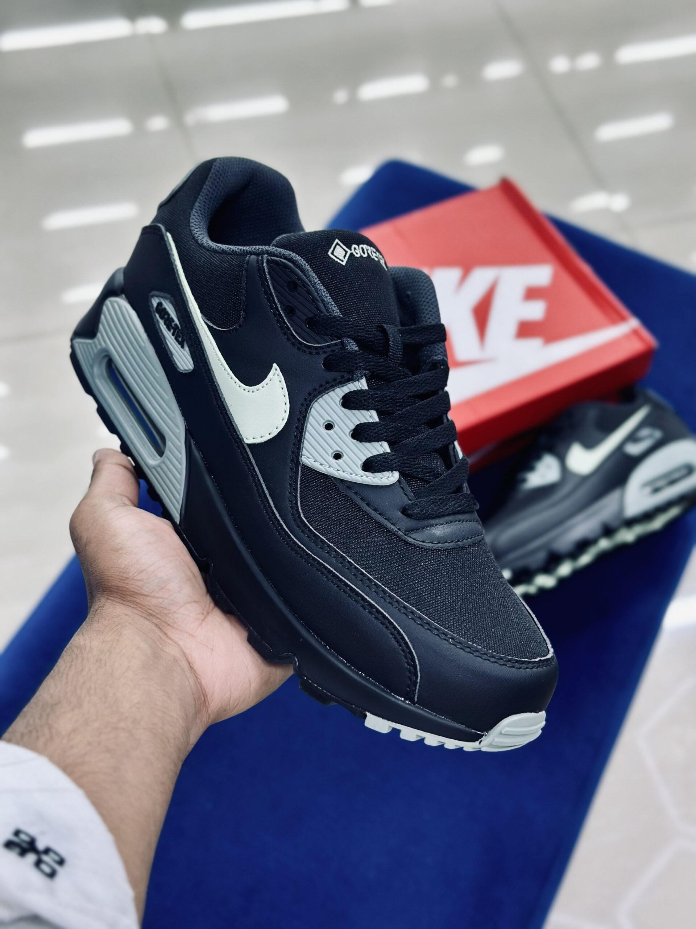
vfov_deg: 39.7
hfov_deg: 30.3
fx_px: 1287
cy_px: 464
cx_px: 348
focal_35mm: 48
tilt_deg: -55.5
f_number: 1.78
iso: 100
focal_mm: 6.86
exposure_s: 1/100
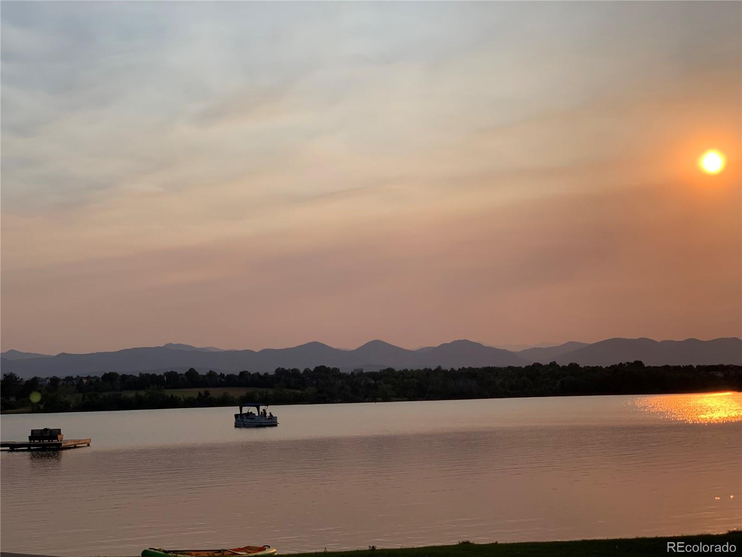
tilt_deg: +6.9
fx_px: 1115
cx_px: 371
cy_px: 278
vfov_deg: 28.0
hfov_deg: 36.8
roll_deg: +1.0
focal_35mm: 52
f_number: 2.4
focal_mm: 6
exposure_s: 1/1996
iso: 16
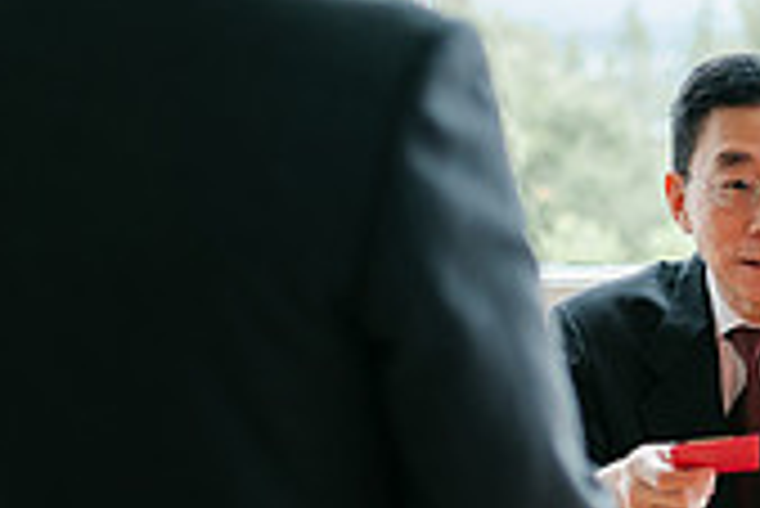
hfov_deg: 16.6
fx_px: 2535
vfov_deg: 11.4
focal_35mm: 120
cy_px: 301
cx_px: 809
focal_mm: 35
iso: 100
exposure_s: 1/1000
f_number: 1.4
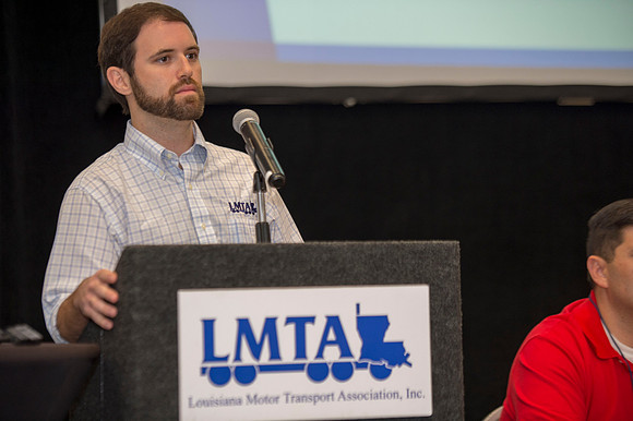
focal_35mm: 130
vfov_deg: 10.5
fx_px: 2284
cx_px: 316
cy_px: 210
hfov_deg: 15.8
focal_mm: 130
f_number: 2.8
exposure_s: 1/320
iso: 1250
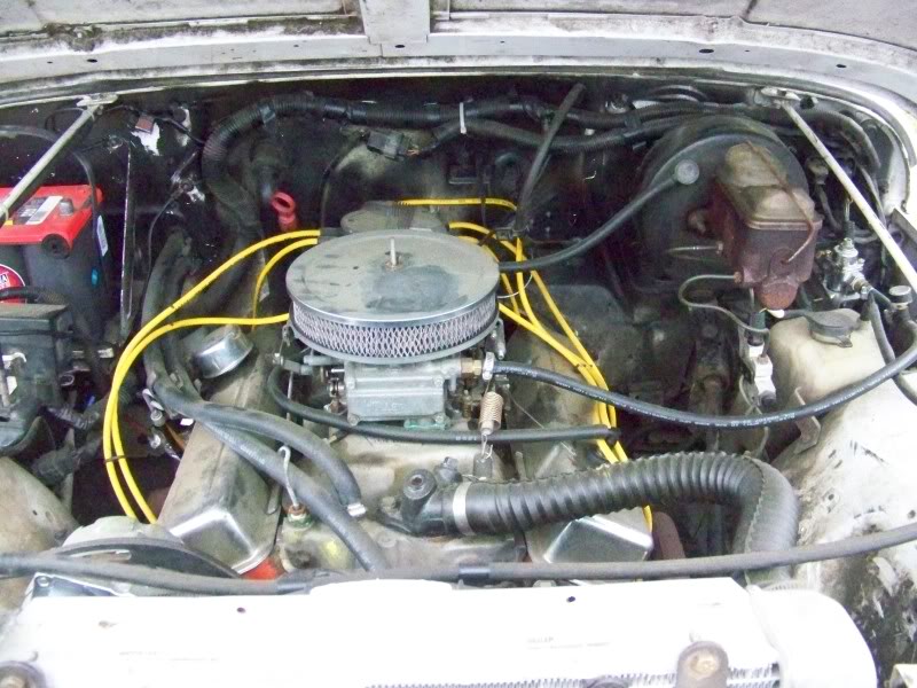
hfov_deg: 51.4
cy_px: 344
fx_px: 954
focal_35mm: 36
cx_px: 458
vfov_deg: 39.7
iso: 1600
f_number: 2.8
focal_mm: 5.85
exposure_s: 1/500
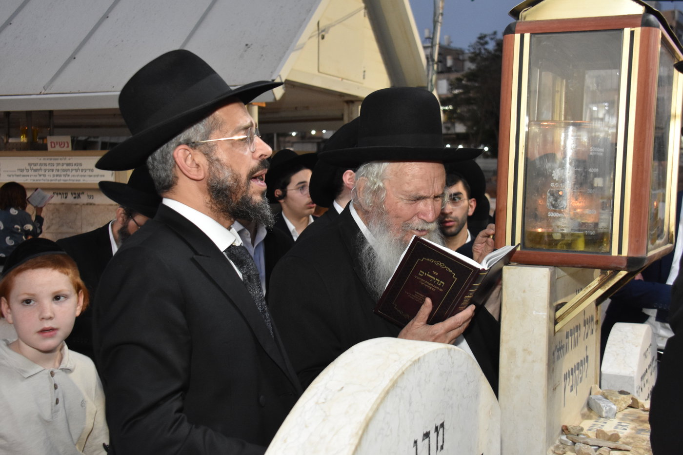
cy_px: 228
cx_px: 342
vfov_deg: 28.1
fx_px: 910
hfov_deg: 41.1
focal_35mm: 48
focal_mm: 32
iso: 1600
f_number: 5.6
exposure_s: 1/60
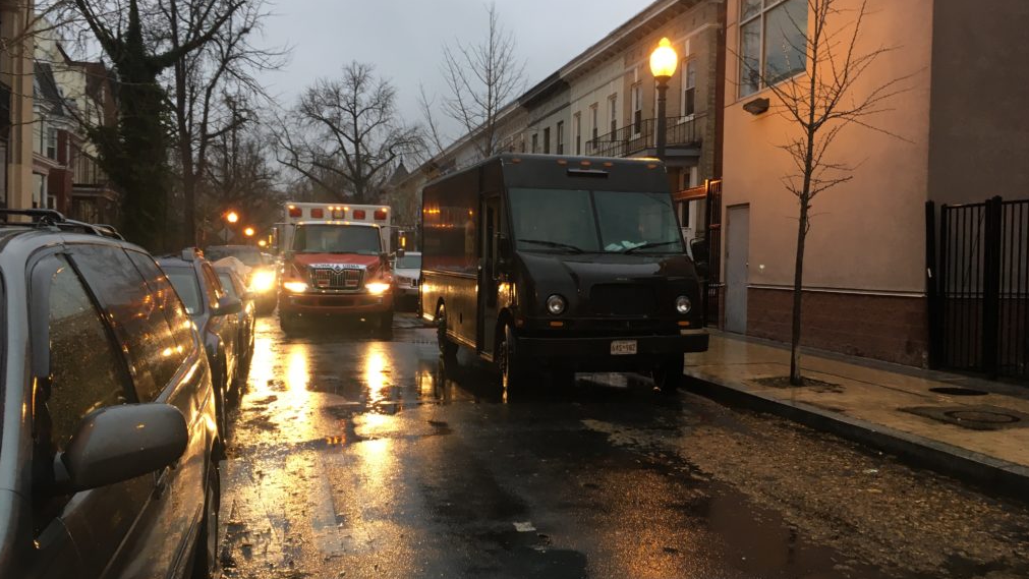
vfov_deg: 36.7
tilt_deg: -0.4
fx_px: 873
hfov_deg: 61.0
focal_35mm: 32
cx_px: 513
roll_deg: -1.6
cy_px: 289
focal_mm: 4.15
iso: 50
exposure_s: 1/30
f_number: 2.2
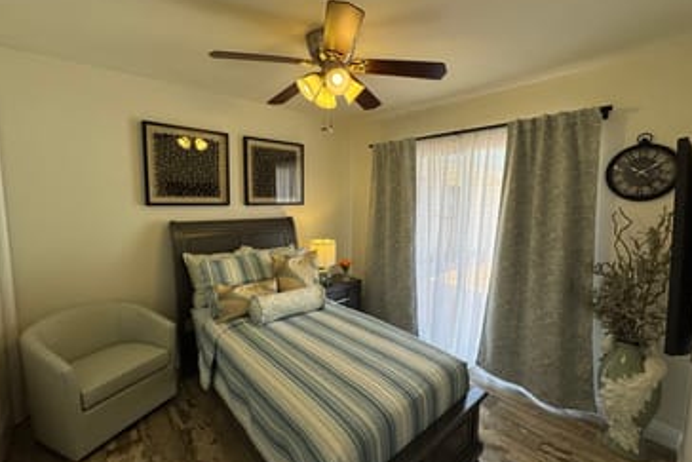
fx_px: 308
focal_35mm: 16
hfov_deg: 96.7
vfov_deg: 73.8
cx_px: 350
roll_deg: -1.0
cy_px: 228
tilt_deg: -6.7
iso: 50
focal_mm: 2.22
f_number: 2.2
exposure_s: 1/120
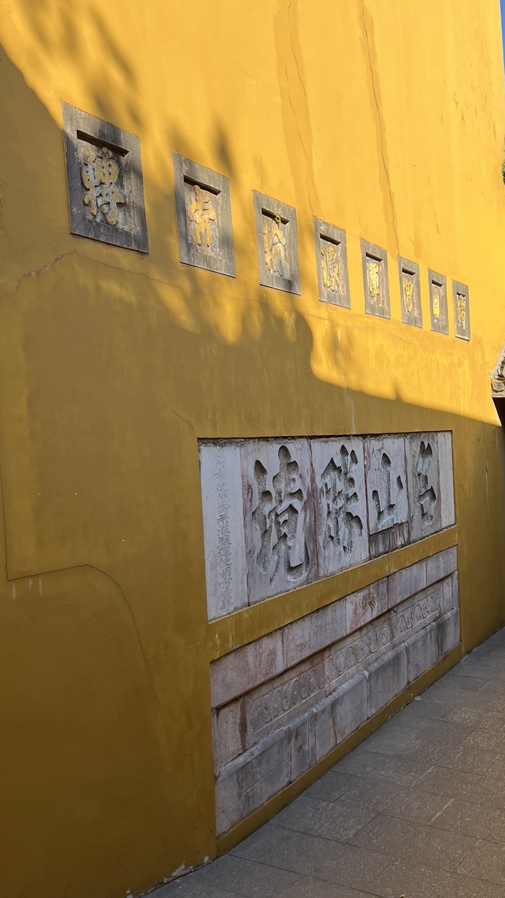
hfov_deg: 31.5
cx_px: 372
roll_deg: -1.2
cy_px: 489
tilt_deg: -3.1
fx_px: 881
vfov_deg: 53.9
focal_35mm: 37
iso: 50
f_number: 1.5
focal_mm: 5.7
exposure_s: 1/1575
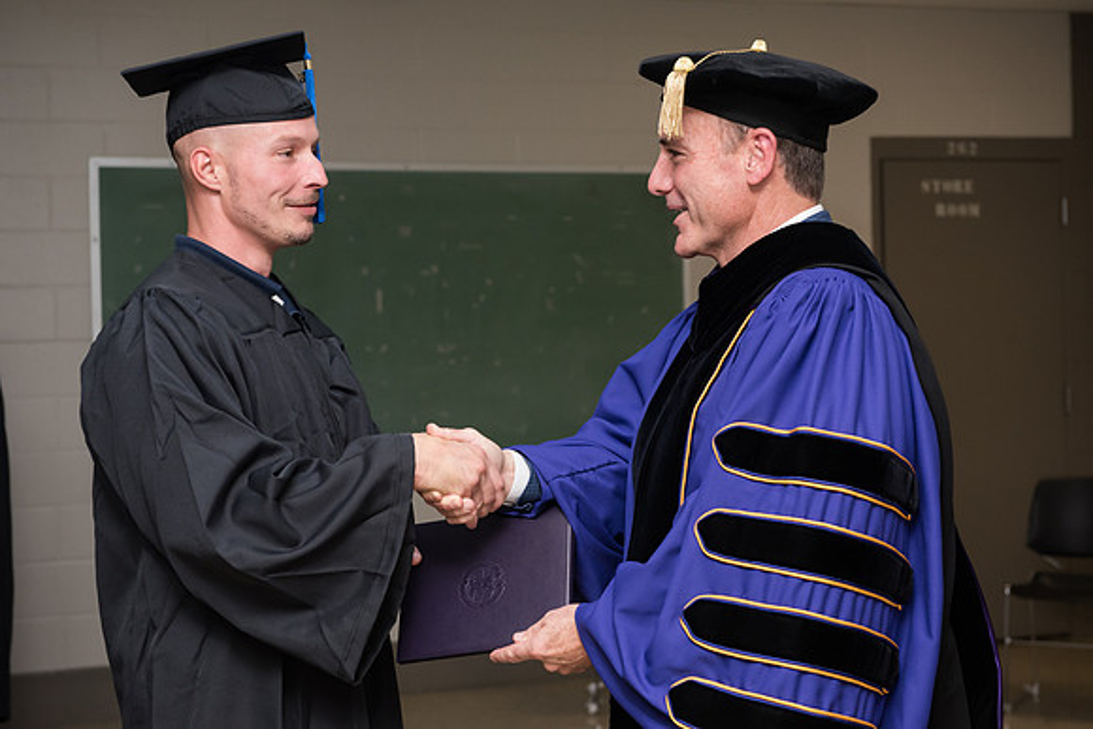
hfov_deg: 32.4
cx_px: 546
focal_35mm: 62
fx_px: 1883
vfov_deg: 21.9
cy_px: 364
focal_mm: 62
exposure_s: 1/200
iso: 1600
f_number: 6.3
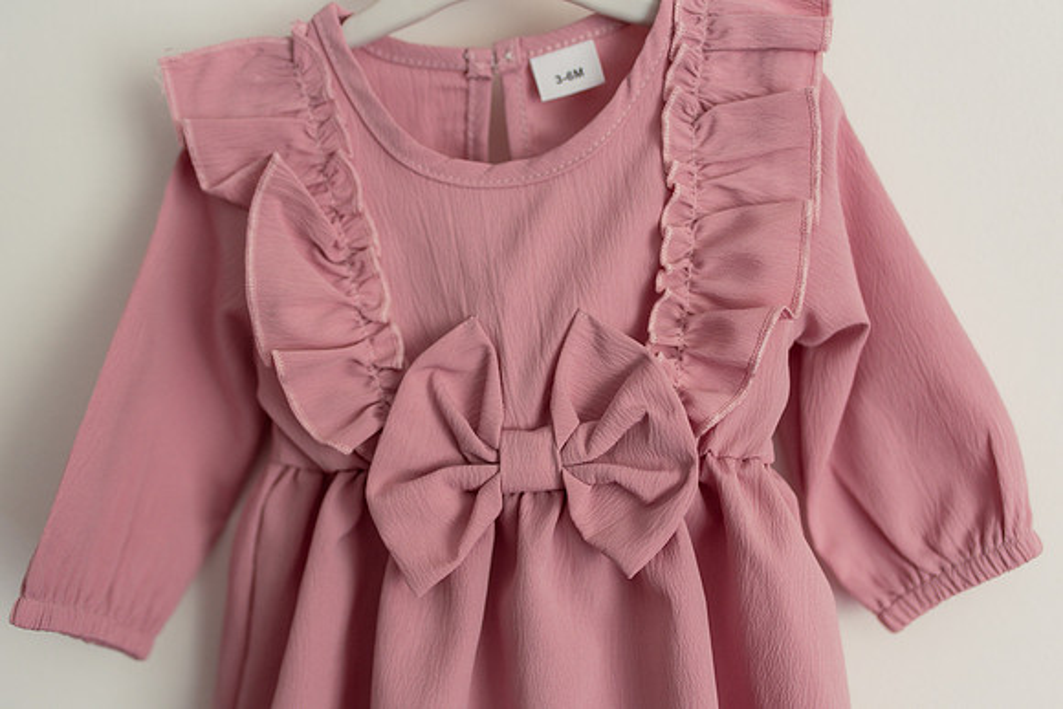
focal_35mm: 35
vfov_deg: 37.9
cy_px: 354
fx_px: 1034
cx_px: 532
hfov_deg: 54.4
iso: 1250
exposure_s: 1/200
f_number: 2.5
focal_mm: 35
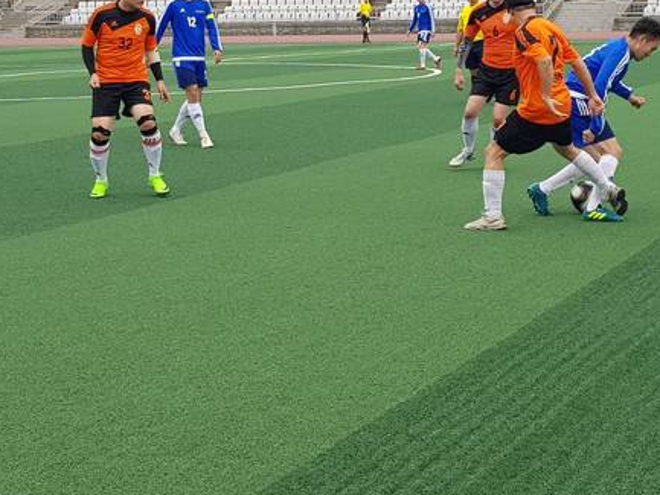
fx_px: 744
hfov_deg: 46.3
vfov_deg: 36.4
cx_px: 489
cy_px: 158
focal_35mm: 39
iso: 40
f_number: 1.7
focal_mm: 4.2
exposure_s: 1/718
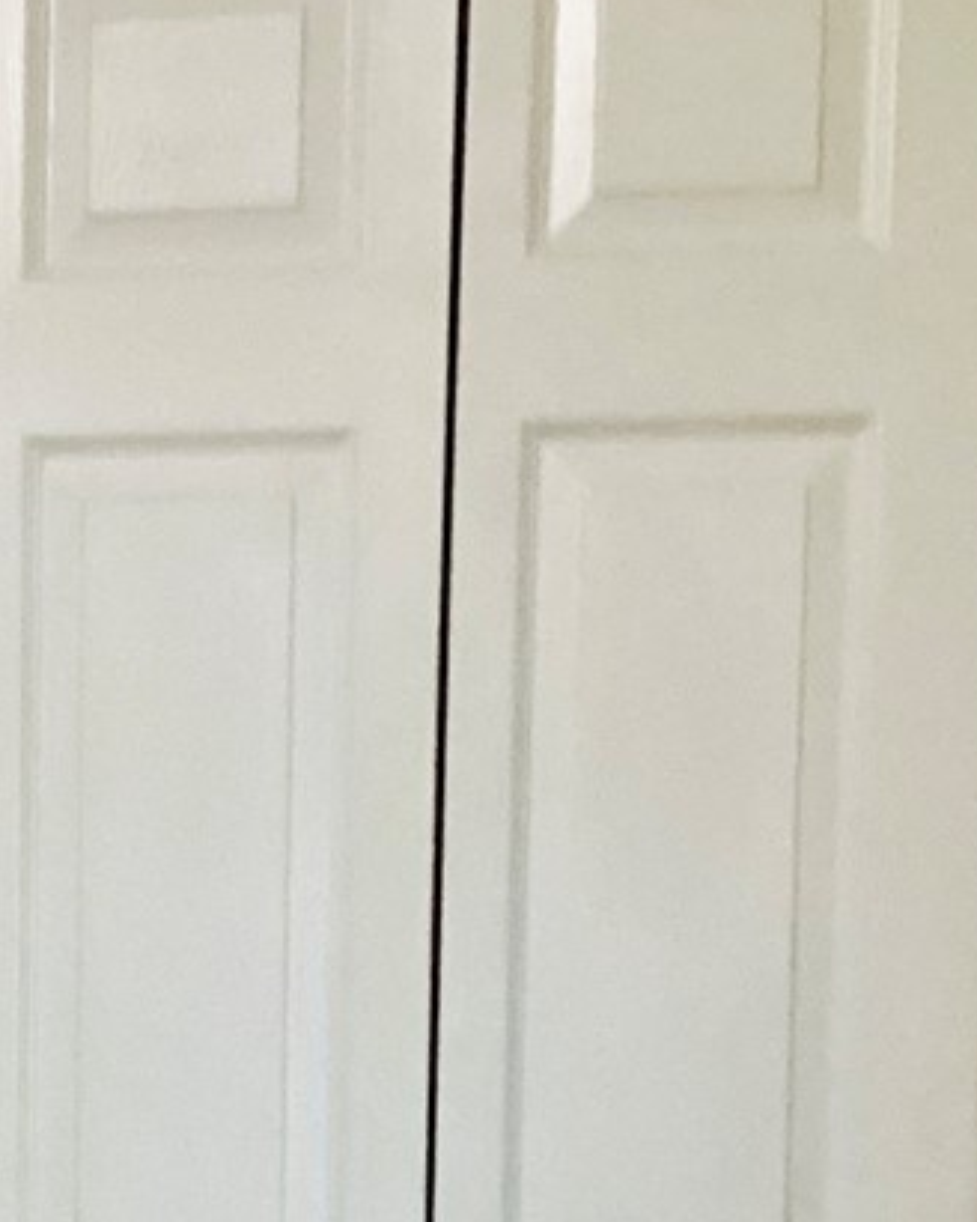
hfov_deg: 12.4
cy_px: 1109
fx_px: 4265
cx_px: -503
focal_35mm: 118
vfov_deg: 16.1
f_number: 2.4
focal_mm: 3.3
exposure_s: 1/30
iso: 500
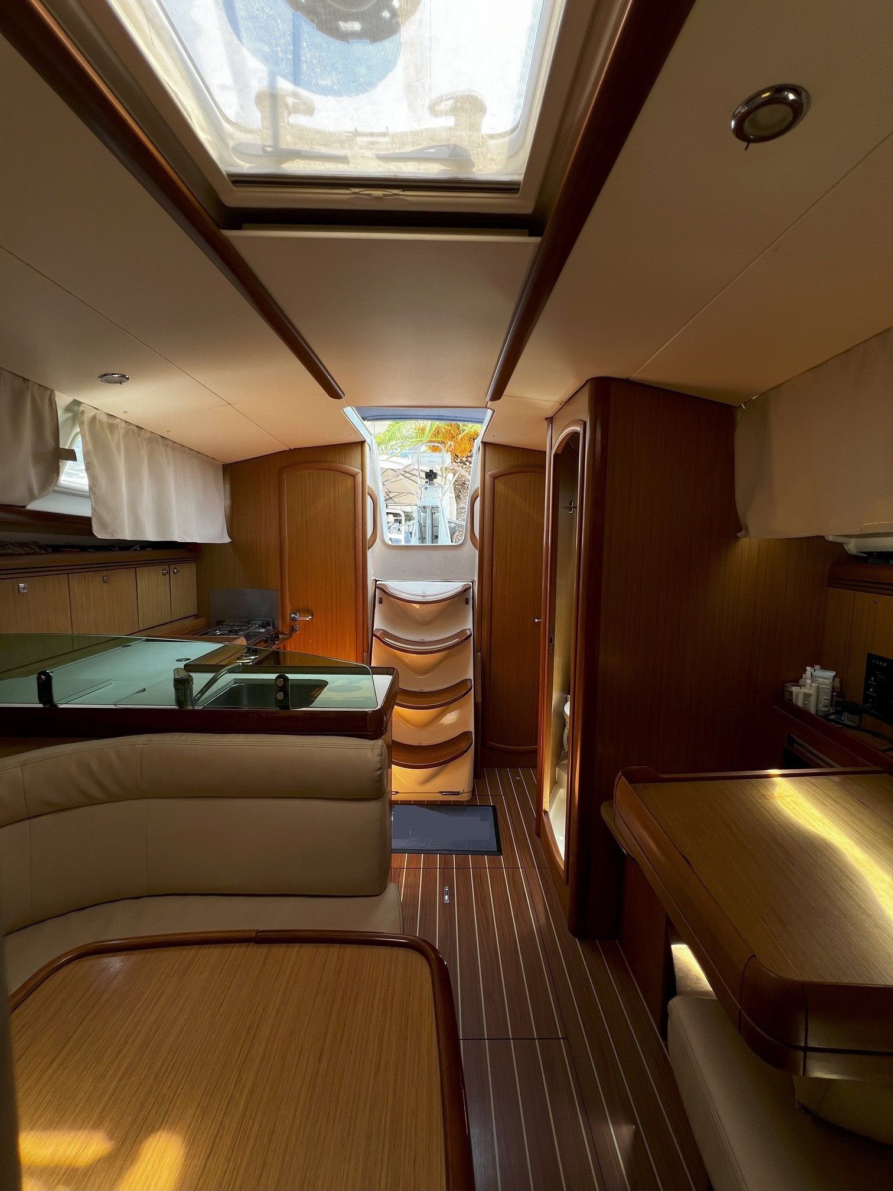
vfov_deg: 106.2
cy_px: 596
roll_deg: +0.4
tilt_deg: -5.6
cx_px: 446
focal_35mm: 13
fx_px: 447
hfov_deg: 89.9
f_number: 1.8
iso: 32
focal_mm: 1.57
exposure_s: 1/106
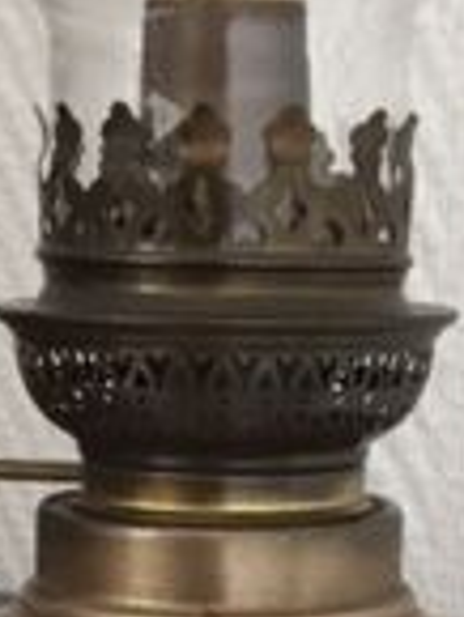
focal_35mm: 137
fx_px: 2445
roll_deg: +0.1
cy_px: 983
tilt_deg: -19.0
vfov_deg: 13.4
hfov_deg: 10.8
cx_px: 243
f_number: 2.4
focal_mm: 3.3
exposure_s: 1/33
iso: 64
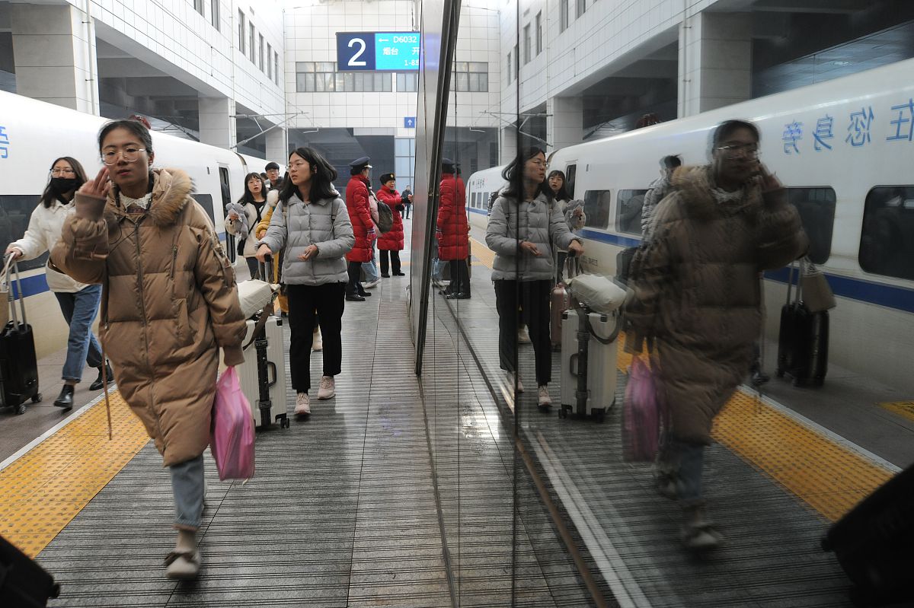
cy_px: 304
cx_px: 457
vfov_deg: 46.4
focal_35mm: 28
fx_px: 711
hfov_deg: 65.5
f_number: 7.1
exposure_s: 1/80
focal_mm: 28
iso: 1600
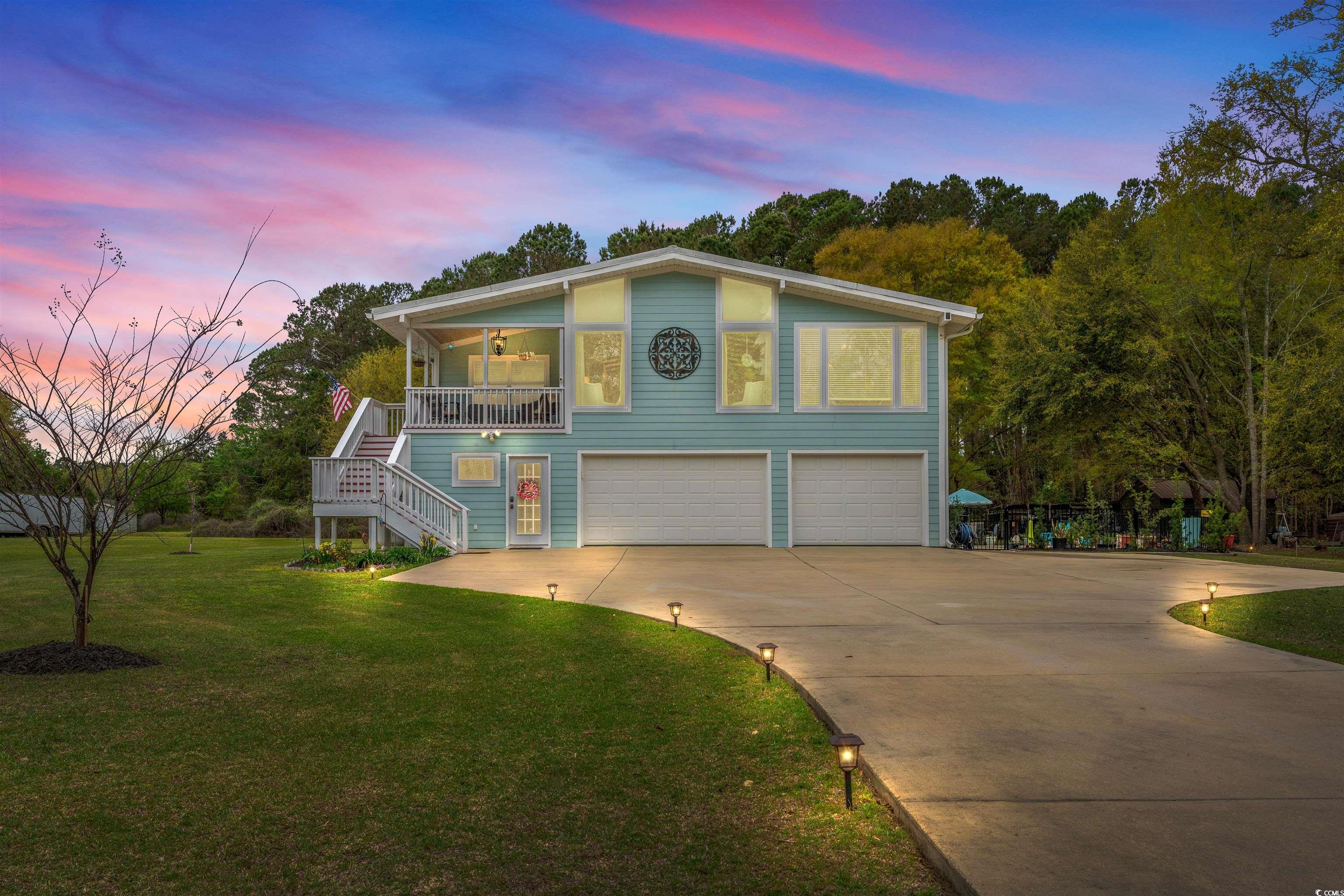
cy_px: 448
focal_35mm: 29
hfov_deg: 63.7
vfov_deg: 45.0
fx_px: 1083
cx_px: 672
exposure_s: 1/500
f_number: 9
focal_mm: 29
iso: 250
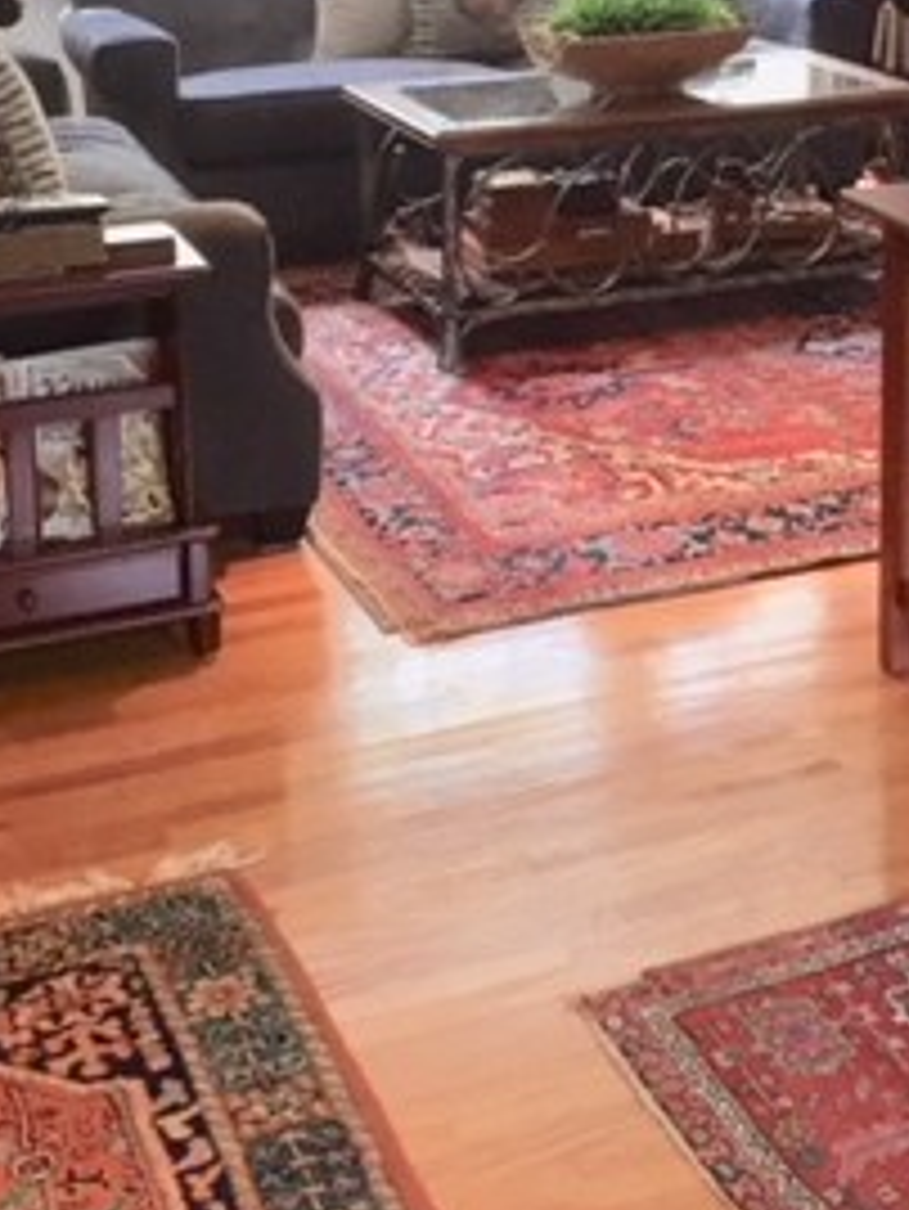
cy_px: 13
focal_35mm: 69
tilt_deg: -8.0
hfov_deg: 20.6
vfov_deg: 26.7
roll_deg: +0.4
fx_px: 2414
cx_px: 914
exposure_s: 1/30
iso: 32
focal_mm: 4.15
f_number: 2.2
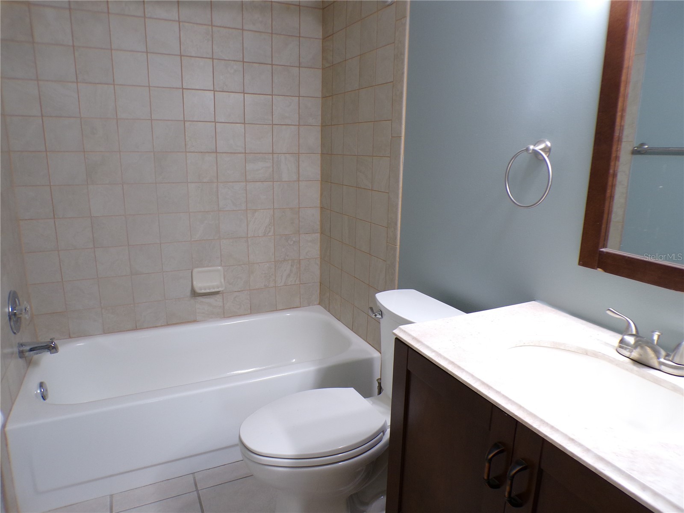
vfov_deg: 56.8
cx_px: 342
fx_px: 474
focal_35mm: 24
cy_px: 256
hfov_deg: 71.6
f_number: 3
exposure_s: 1/34
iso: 191
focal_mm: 4.3
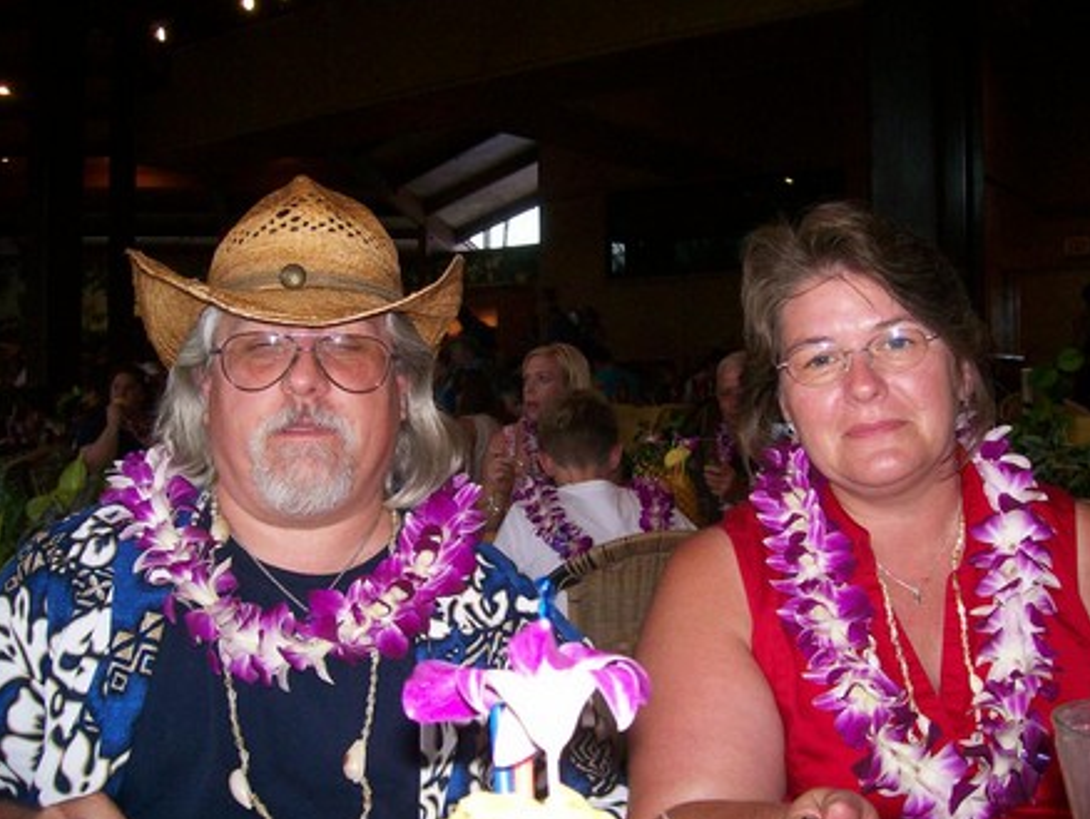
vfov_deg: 38.7
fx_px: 1166
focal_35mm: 37
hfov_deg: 50.1
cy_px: 418
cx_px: 557
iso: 140
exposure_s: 1/64
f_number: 2.7
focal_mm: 6
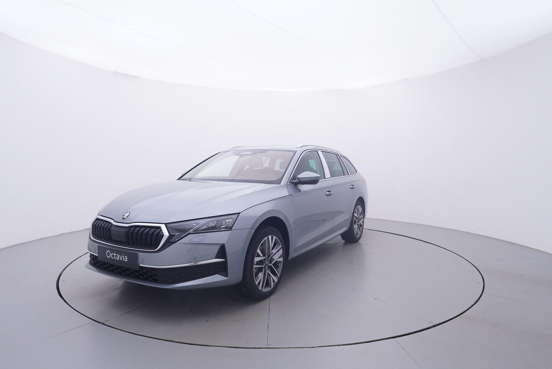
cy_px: 184
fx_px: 345
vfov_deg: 56.2
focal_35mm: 22
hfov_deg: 77.3
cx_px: 276
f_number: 5
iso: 200
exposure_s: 1/80
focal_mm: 15
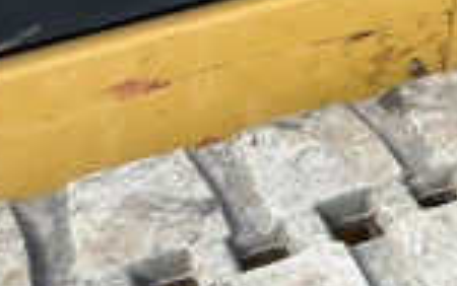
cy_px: 274
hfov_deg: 24.0
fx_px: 1022
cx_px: 466
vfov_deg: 15.7
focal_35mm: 82
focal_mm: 3
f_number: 1.8
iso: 25
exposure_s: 1/378
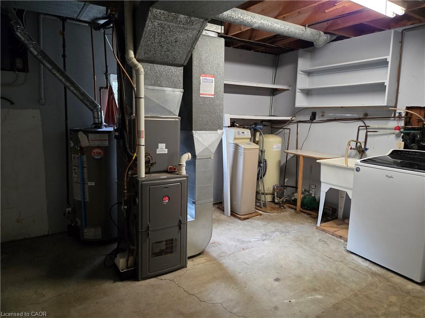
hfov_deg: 73.9
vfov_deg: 58.9
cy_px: 159
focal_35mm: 23
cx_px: 212
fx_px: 282
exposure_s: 1/60
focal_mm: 5.4
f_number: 1.8
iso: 640
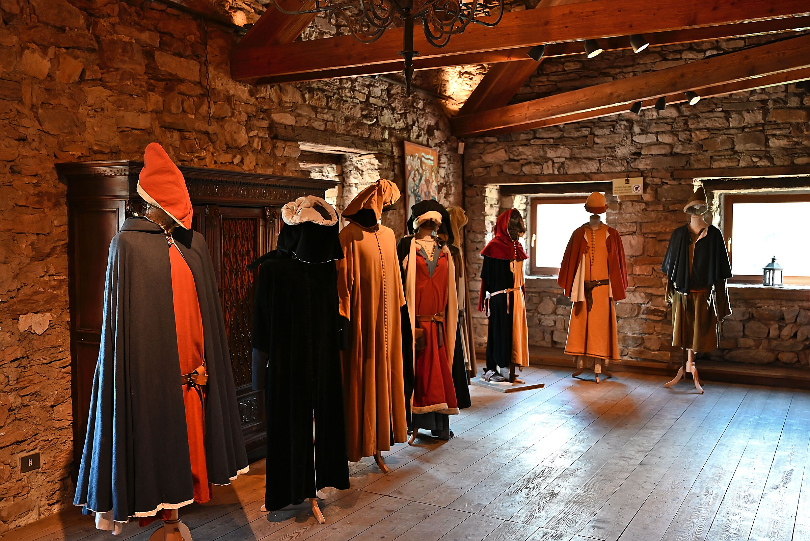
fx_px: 776
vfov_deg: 38.4
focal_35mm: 34
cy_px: 270
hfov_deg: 55.1
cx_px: 405
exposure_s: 1/40
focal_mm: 34.5
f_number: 4
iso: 900
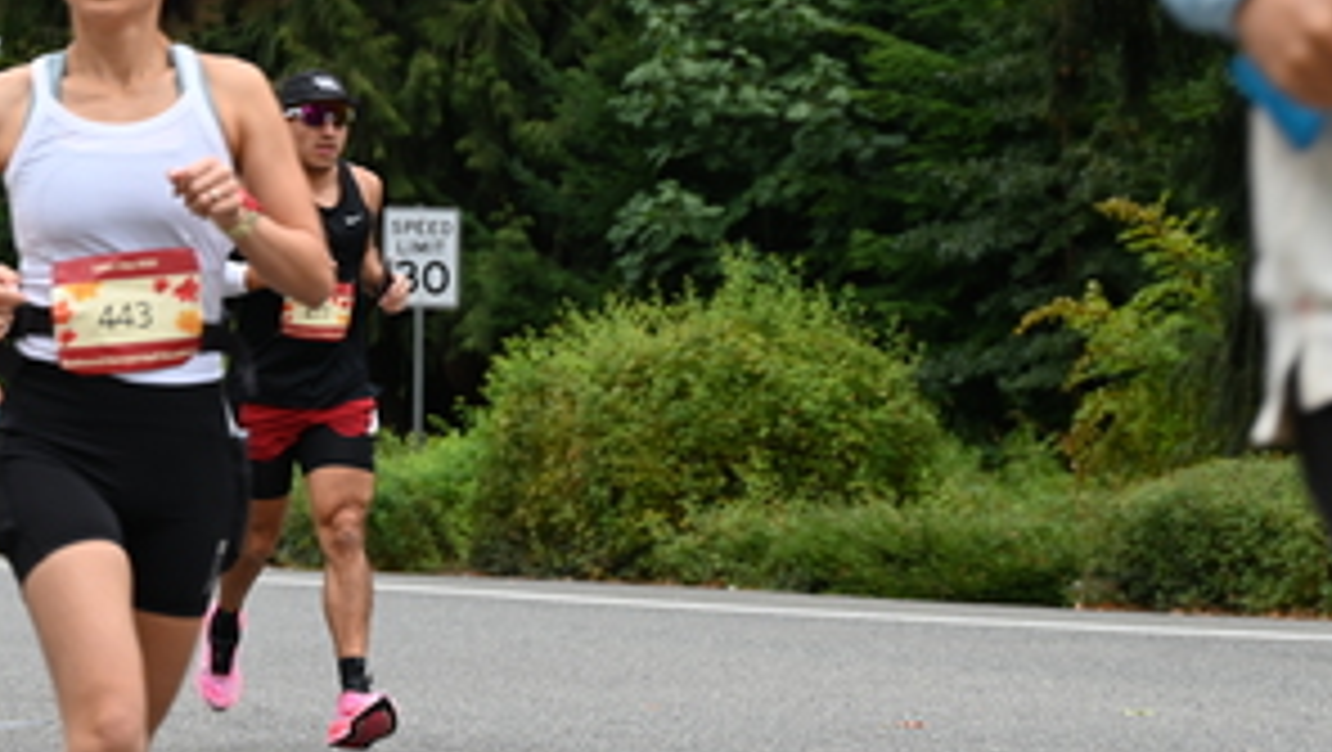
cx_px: 279
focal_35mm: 177
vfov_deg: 6.9
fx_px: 6256
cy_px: 511
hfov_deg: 12.1
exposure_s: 1/125
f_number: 6.3
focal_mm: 91
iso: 400
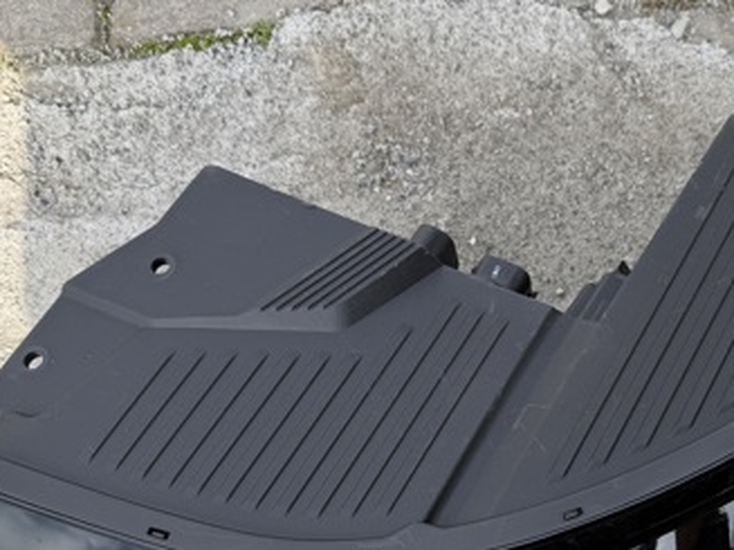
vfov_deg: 30.3
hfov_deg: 39.0
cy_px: 420
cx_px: 581
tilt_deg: -74.0
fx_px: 996
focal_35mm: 47
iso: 80
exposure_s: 1/1106
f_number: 1.78
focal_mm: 6.76
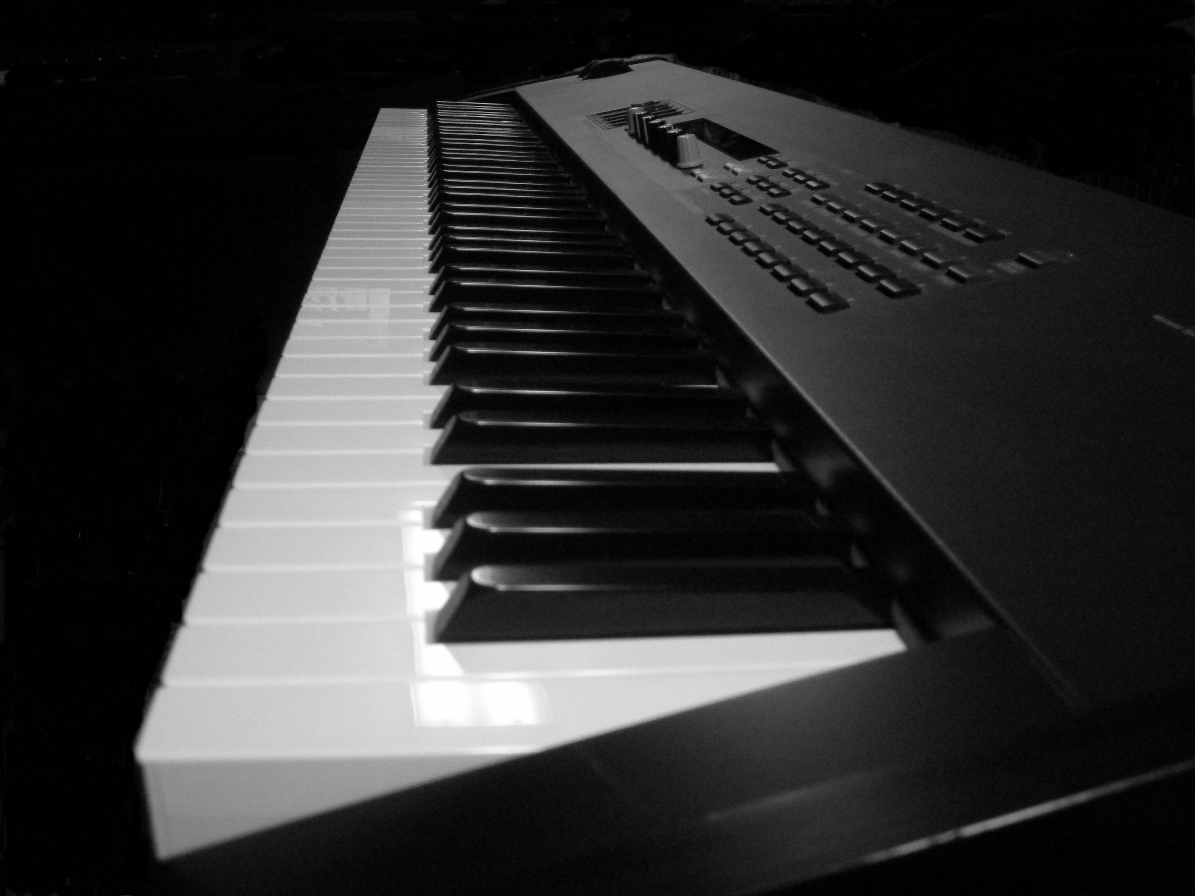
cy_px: 448
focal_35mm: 35
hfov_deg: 52.6
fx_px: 1208
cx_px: 598
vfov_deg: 40.7
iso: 400
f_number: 2.8
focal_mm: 5.7
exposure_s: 1/62
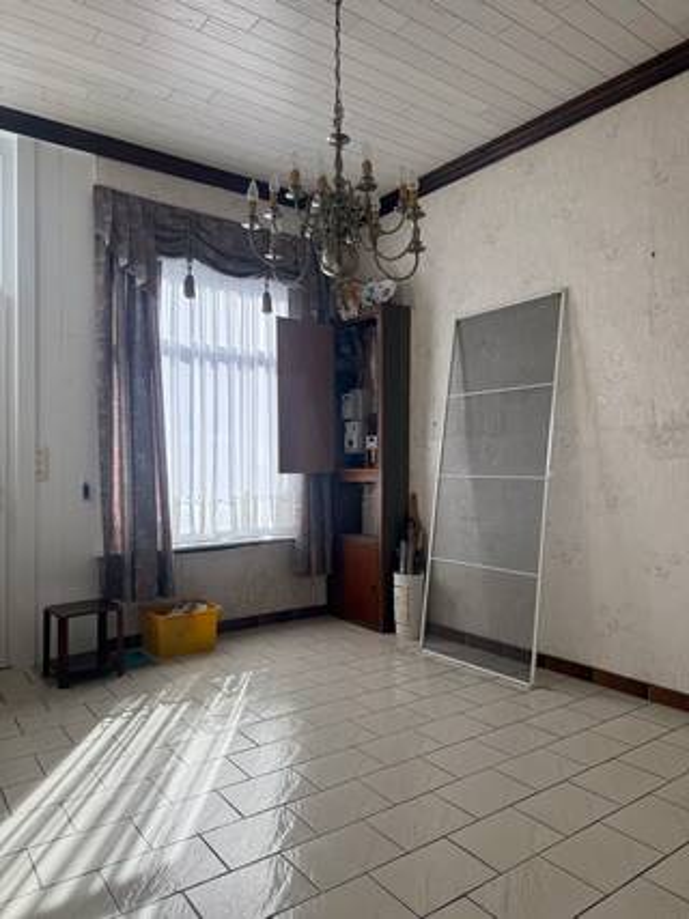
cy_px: 460
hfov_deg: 56.8
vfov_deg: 71.6
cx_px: 344
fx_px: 637
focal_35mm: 24
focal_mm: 6.76
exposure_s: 1/1106
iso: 100
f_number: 1.78
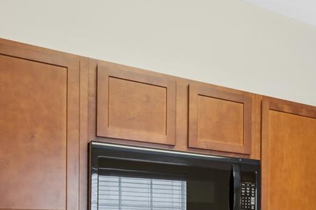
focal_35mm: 43
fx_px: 377
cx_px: 378
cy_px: 220
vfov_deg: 28.8
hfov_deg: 35.7
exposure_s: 1/6
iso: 400
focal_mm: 14
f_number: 8
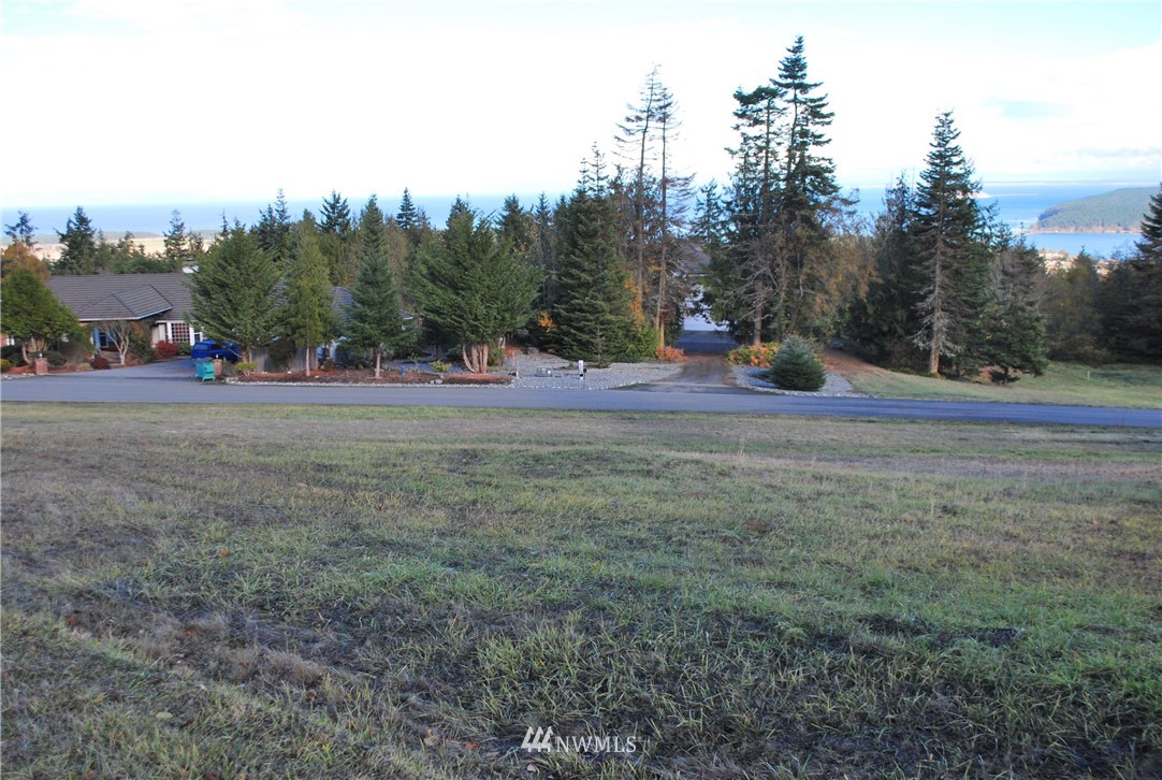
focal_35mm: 36
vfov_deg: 37.0
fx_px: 1164
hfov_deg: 53.0
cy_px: 390
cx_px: 581
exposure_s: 1/250
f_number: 5.6
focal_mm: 24
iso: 140
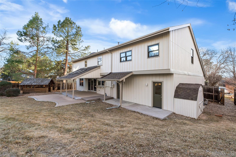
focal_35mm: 16
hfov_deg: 96.7
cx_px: 118
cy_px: 78
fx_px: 105
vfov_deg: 73.7
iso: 100
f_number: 8
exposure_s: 1/40
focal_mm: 16
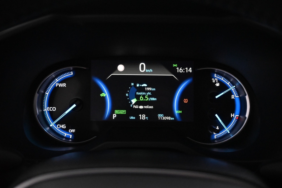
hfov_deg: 53.1
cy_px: 94
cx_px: 141
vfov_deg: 36.9
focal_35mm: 36
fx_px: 282
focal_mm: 24
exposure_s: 1/40
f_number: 4.2
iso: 6400
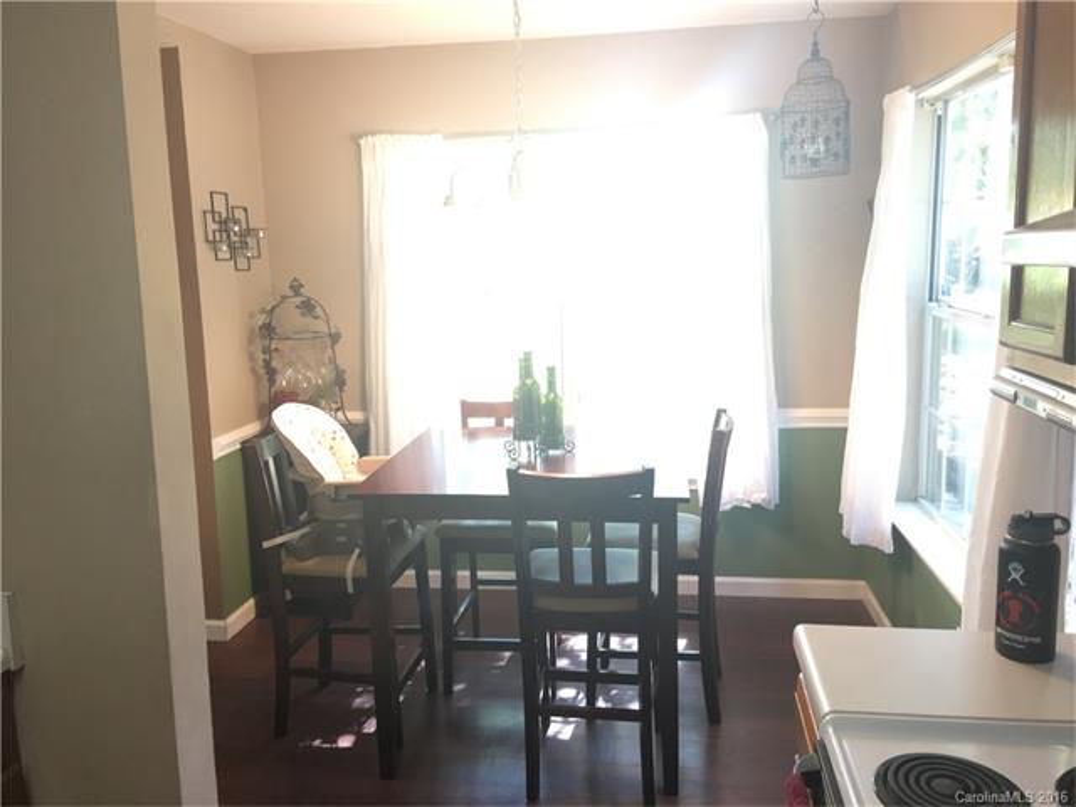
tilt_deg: -9.4
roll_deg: +0.4
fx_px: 901
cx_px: 538
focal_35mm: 29
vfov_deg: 48.2
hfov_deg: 61.7
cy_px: 404
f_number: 2.2
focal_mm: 4.15
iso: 125
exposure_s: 1/30
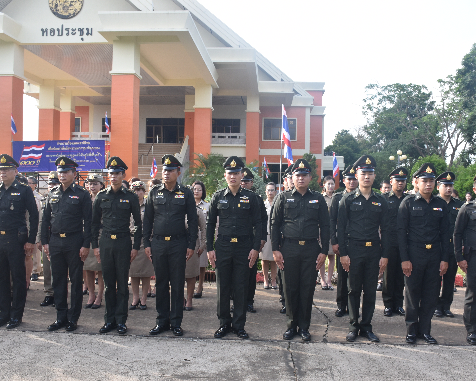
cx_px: 247
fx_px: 479
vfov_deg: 43.4
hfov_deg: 52.8
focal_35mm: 34
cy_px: 191
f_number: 8
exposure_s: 1/250
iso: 400
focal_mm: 20
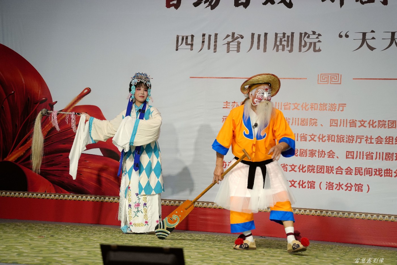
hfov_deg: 36.3
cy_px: 132
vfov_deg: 24.6
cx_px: 198
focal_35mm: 55
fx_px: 606
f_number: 4.5
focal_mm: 55
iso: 320
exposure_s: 1/160
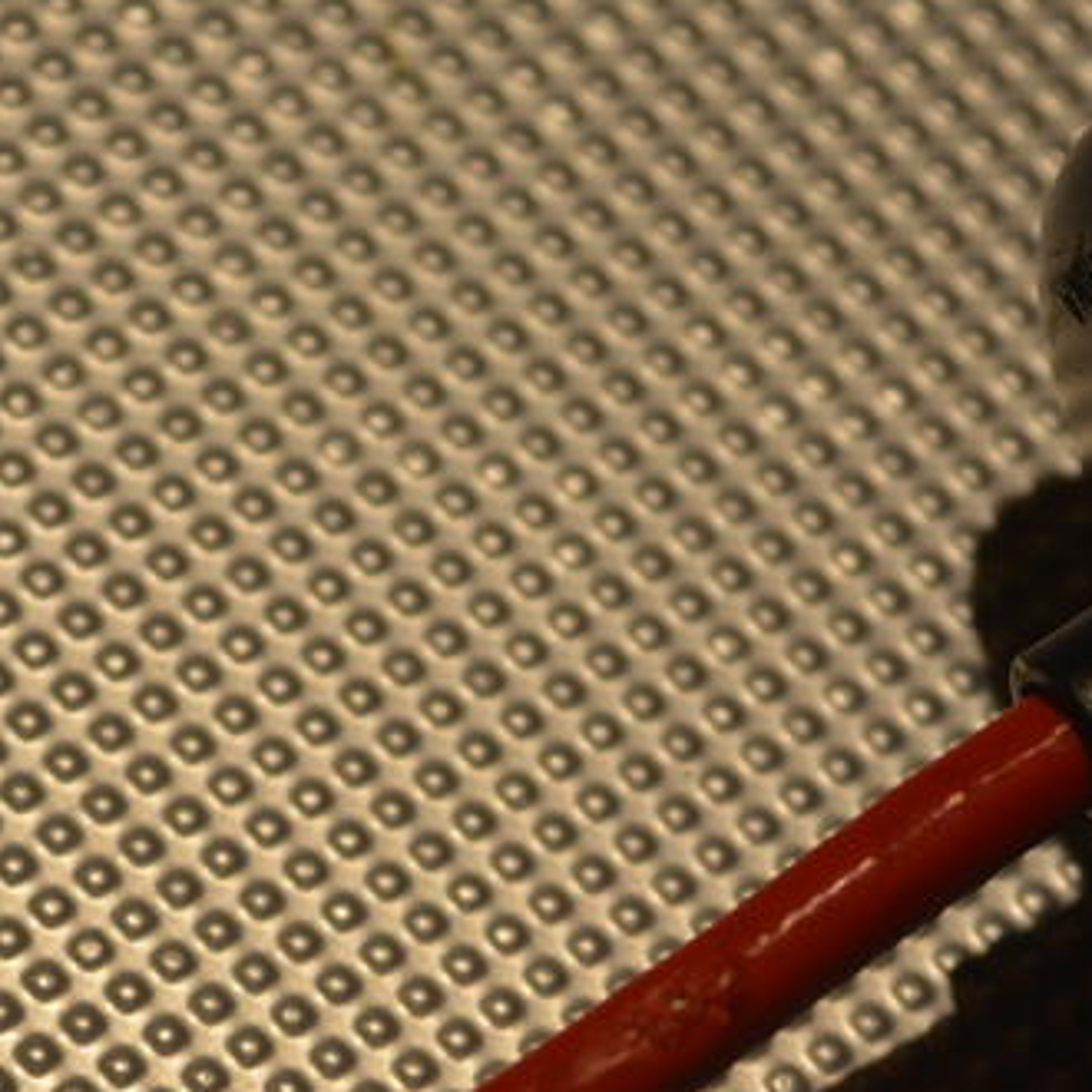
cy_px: 1097
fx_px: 7577
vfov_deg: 8.2
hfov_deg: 8.2
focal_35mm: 212
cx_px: 433
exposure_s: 1/125
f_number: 5.6
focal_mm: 55
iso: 220
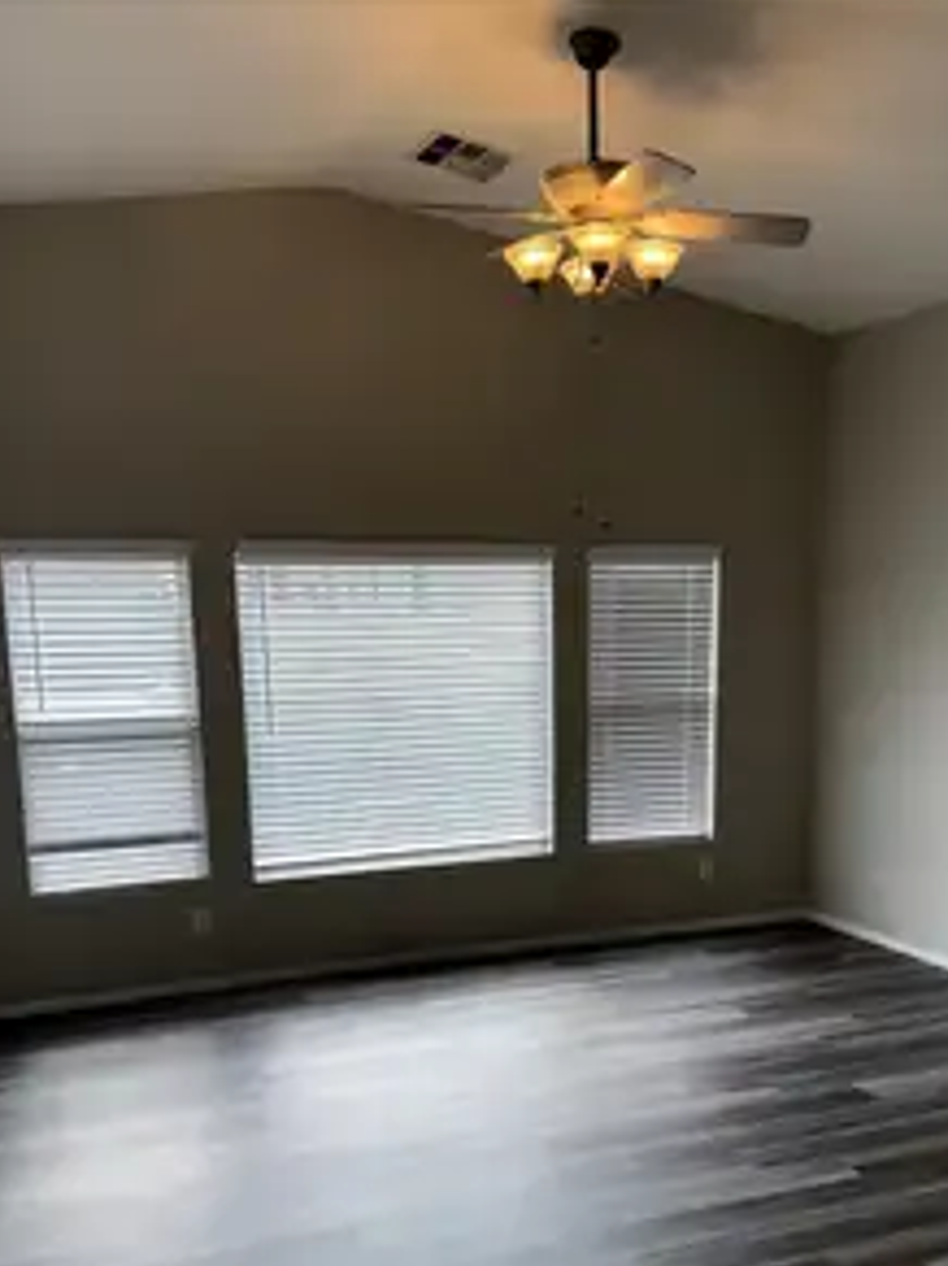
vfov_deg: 54.1
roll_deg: +0.4
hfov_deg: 42.9
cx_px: 496
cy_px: 861
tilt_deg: -11.5
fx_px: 1206
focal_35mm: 33
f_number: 1.78
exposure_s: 1/521
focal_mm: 6.76
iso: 100
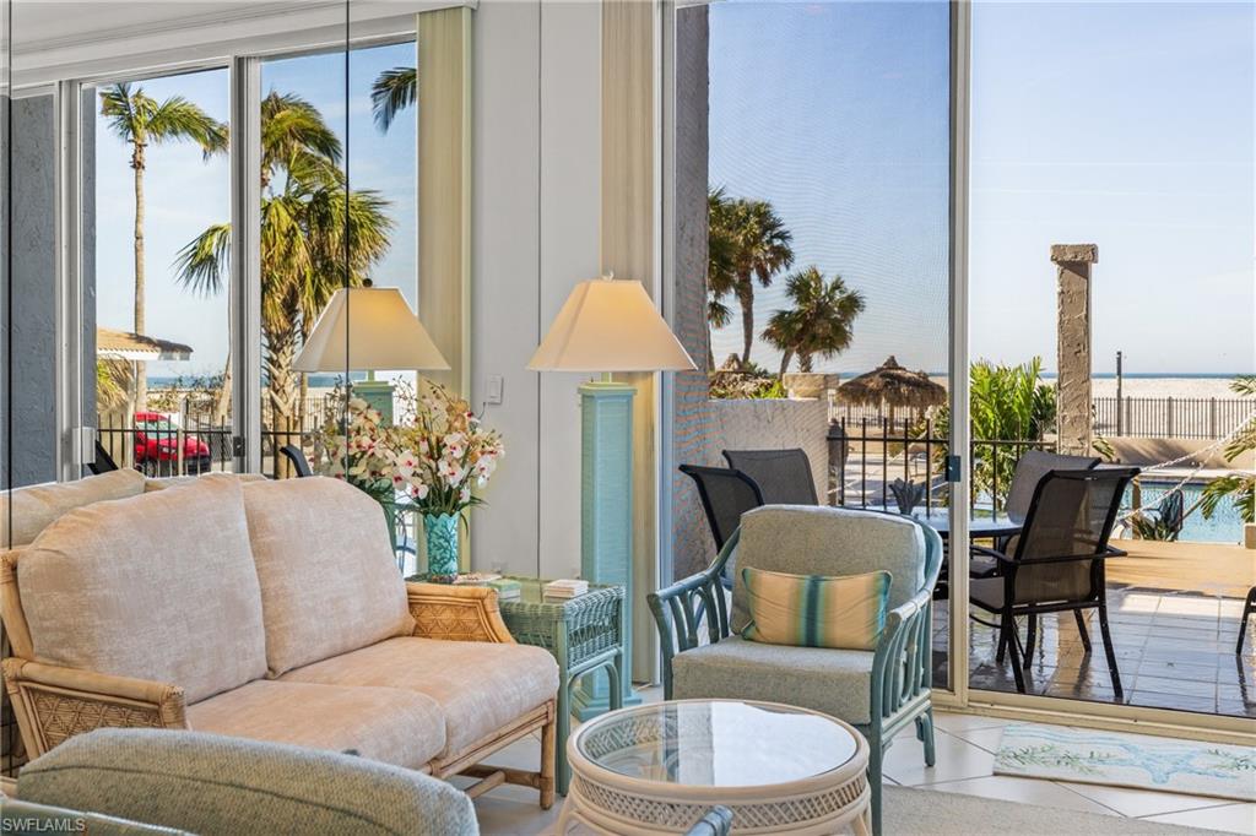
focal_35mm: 36
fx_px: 1256
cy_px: 418
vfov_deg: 36.8
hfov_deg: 53.1
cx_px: 628
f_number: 5
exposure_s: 1/5
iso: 125
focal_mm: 24
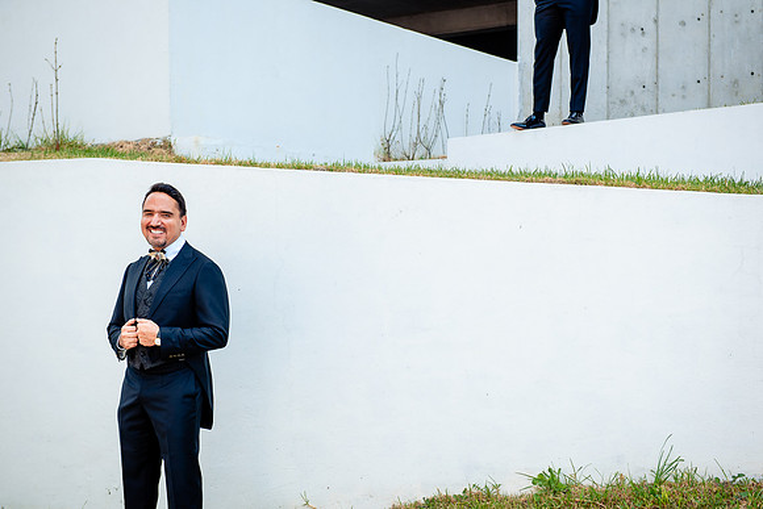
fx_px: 1299
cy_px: 257
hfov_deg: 32.7
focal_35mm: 61
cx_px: 381
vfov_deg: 22.2
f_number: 4.5
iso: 200
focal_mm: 60
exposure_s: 1/500
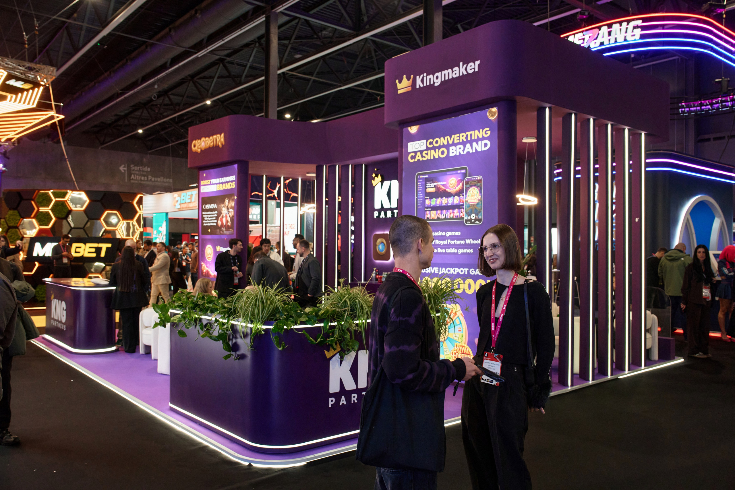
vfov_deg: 45.0
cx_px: 368
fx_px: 592
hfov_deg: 63.7
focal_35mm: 29
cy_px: 245
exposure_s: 1/320
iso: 4000
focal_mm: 29
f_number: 4
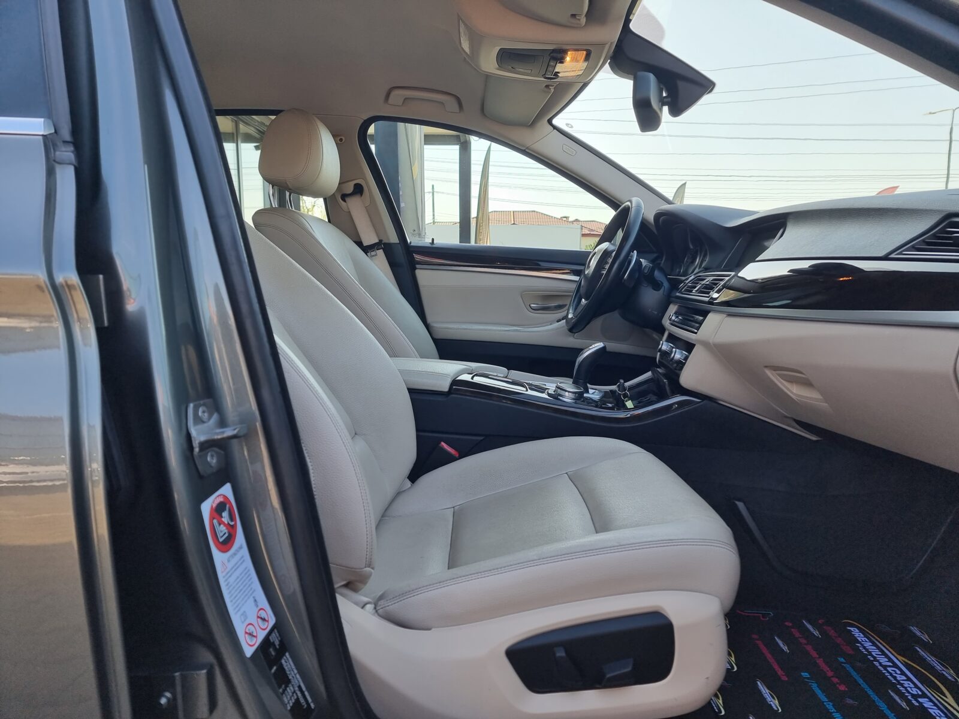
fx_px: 665
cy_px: 360
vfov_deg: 56.8
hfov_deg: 71.6
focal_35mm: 24
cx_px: 480
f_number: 1.8
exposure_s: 1/163
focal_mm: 6.7
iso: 50
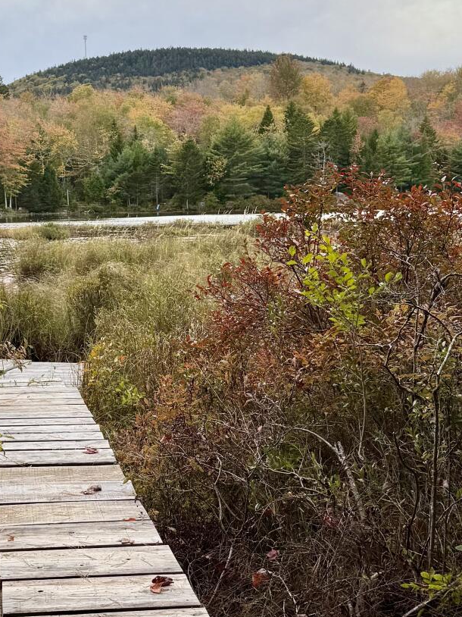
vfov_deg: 32.7
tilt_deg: -6.2
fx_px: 1050
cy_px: 317
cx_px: 195
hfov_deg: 24.8
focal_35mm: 59
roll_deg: +1.3
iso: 80
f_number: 1.78
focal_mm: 6.76
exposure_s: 1/1385
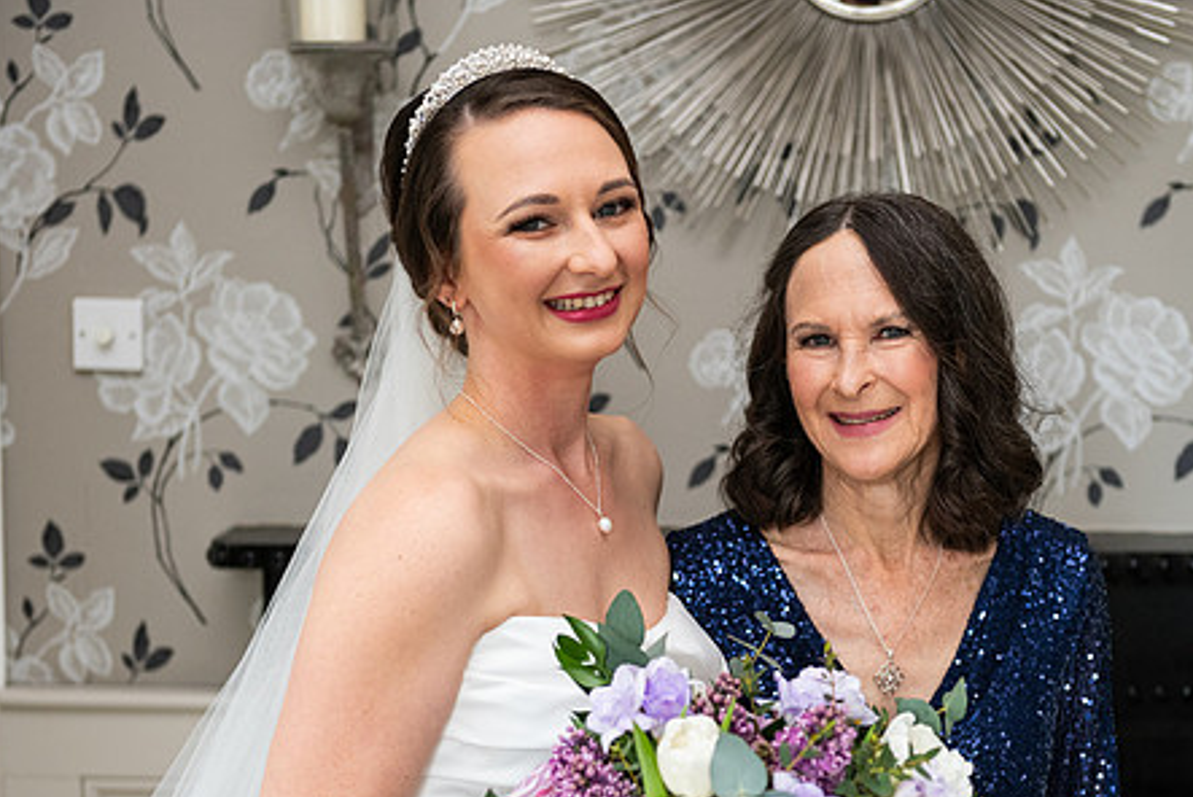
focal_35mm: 72
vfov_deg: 18.9
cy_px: 513
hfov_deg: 28.0
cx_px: 706
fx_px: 2387
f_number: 3.5
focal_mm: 55
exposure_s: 1/160
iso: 800
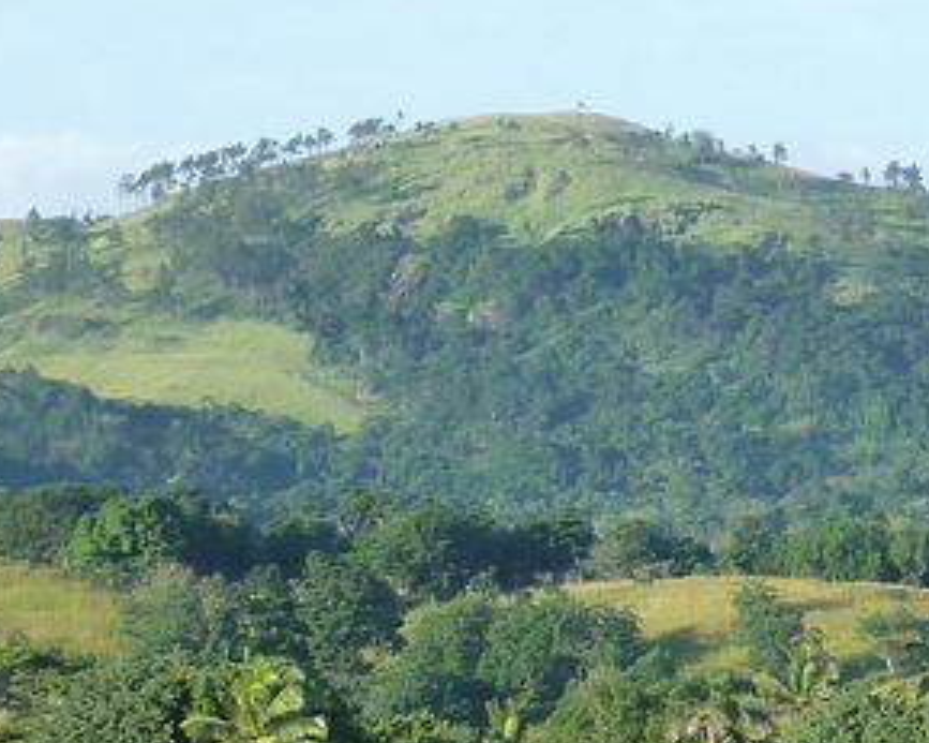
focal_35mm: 211
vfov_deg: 7.3
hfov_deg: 9.0
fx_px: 5799
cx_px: 1186
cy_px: 843
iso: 125
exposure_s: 1/250
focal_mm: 8.5
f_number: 3.8
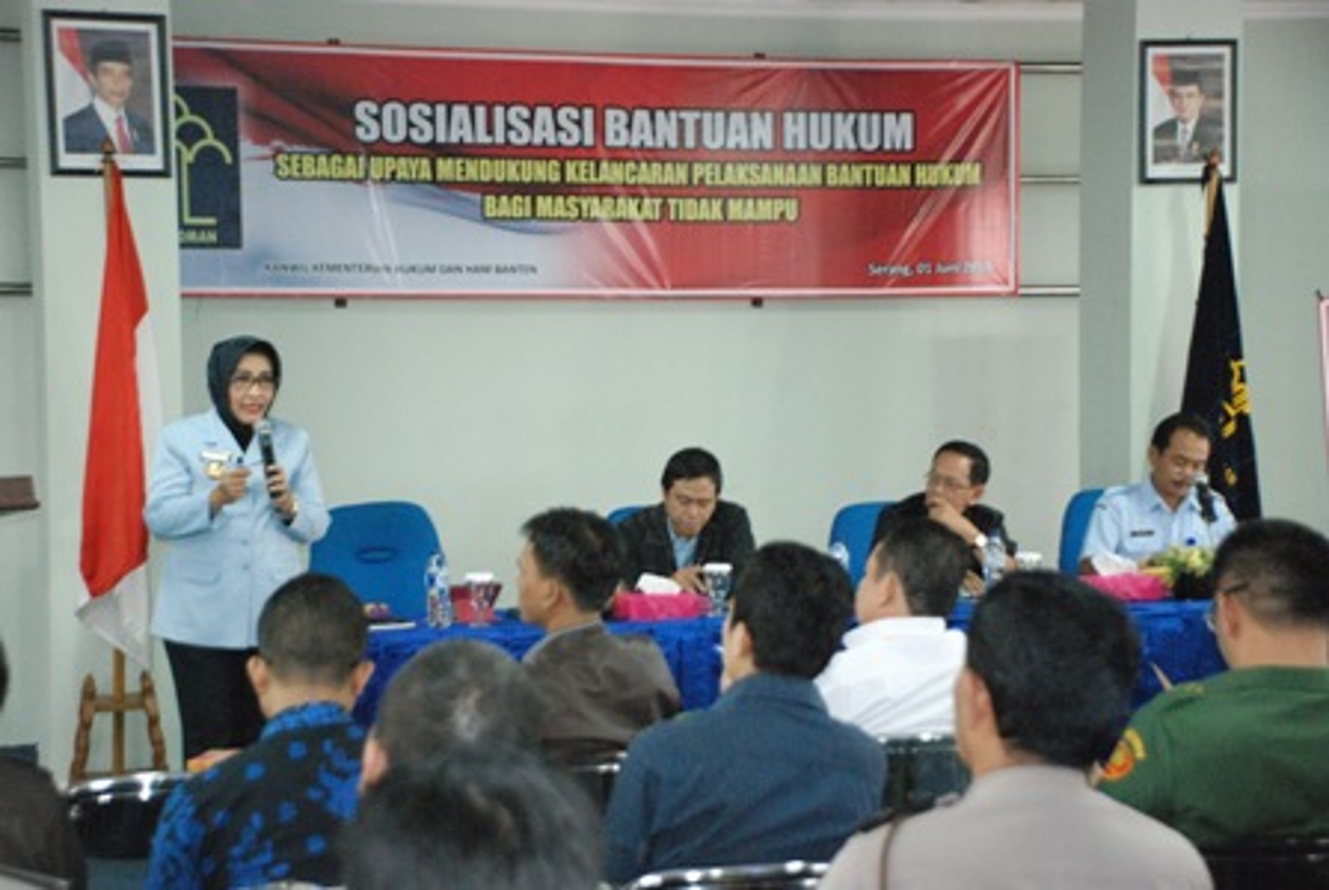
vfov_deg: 18.2
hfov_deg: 27.0
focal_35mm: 75
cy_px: 445
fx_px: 2772
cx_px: 664
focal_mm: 50
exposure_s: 1/30
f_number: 5.6
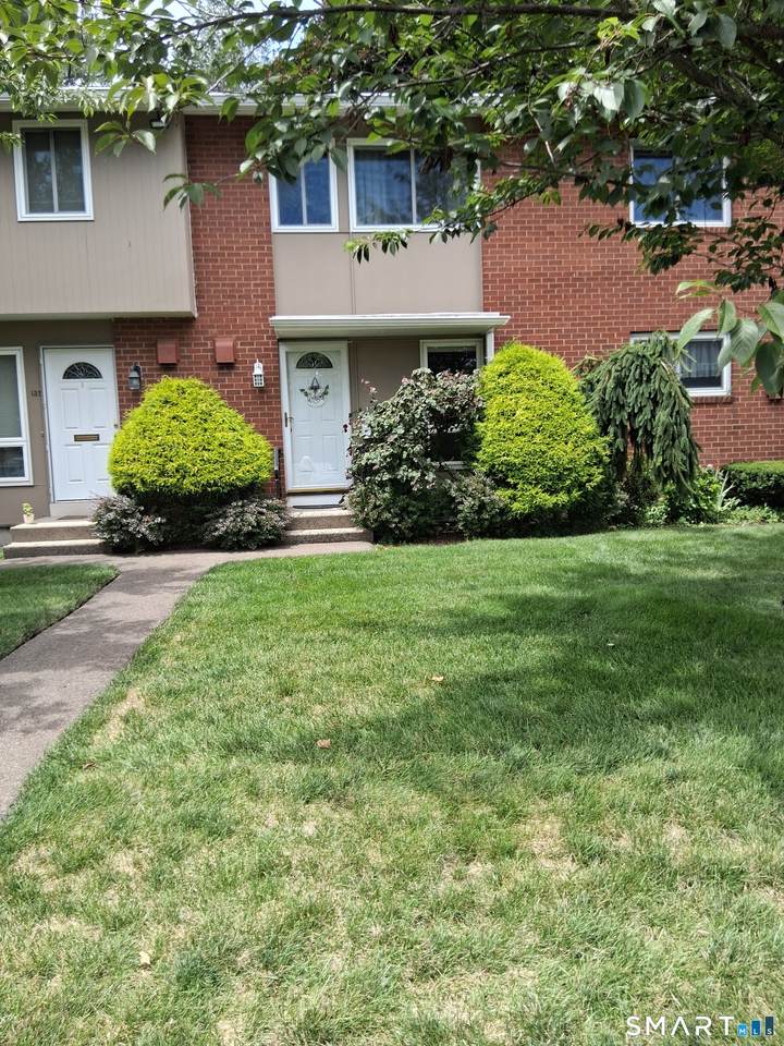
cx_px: 392
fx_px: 785
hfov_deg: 53.1
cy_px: 523
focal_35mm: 26
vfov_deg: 67.3
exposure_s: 1/128
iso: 25
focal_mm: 3.98
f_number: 1.8
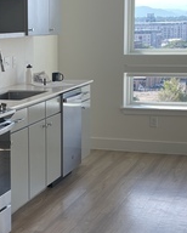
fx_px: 608
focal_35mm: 88
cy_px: 127
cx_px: -35
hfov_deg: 16.8
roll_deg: +1.7
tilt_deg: -8.4
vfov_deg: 21.7
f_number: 1.6
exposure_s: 1/310
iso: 32
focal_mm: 4.2
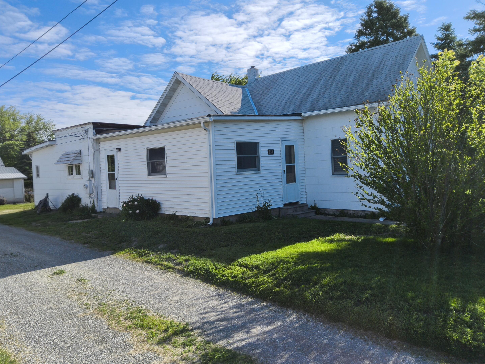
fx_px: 364
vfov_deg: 53.1
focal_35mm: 26
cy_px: 182
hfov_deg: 67.3
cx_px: 242
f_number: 2
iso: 32
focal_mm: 3.08
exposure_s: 1/1429
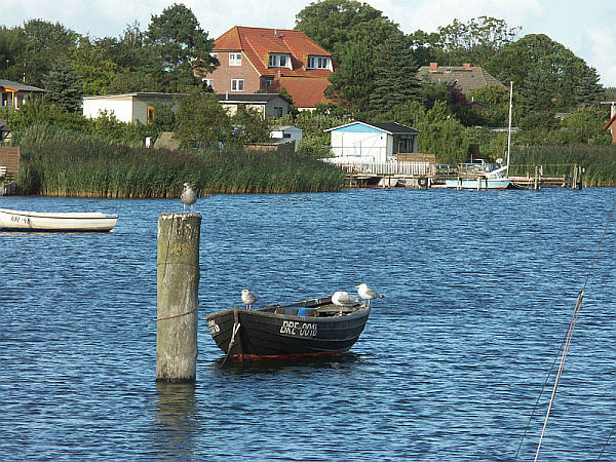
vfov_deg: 7.5
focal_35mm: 199
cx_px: 308
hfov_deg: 9.9
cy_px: 231
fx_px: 3541
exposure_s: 1/200
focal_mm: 50.28
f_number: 10
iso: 100
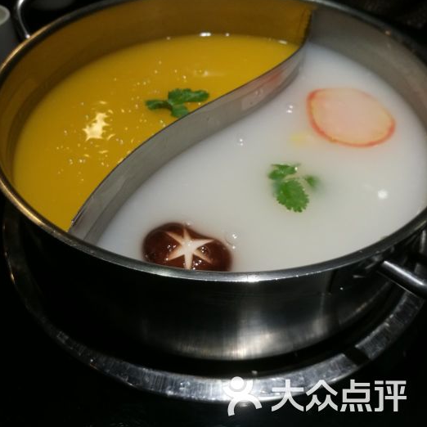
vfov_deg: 50.4
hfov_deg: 51.1
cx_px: 213
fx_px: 447
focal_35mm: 32
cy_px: 152
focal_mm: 4.5
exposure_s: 1/50
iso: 125
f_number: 2.2
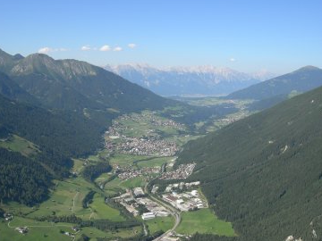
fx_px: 372
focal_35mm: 40
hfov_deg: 46.8
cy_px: 113
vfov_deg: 35.9
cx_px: 155
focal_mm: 7.5
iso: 64
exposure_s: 1/240
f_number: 6
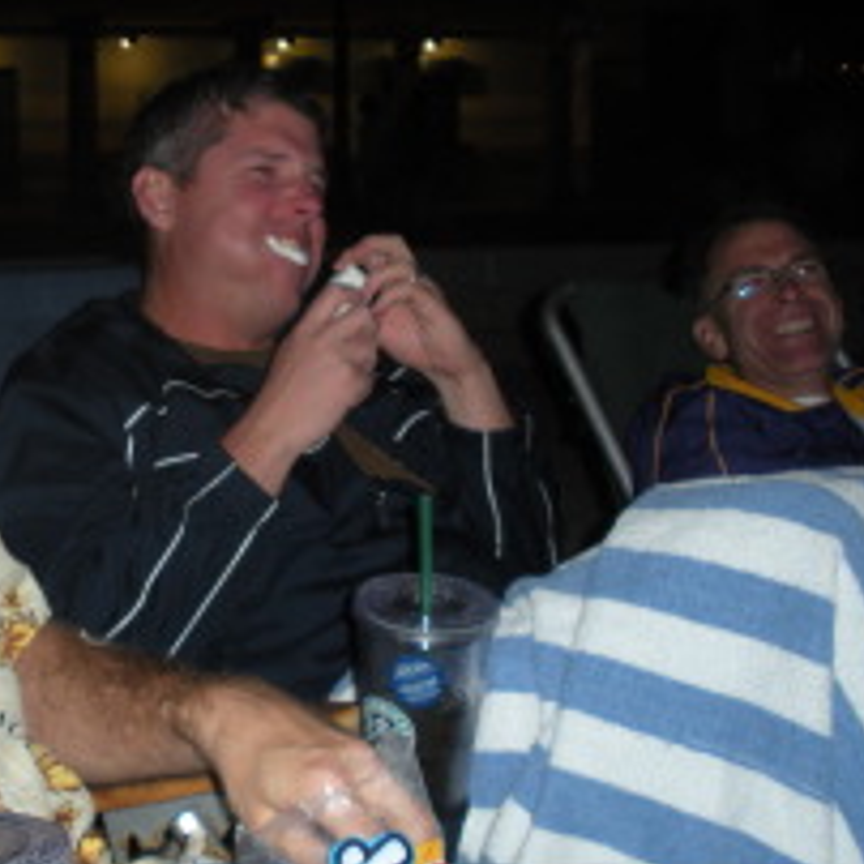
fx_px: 2033
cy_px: 381
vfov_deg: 24.0
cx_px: 210
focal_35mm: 72
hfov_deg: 23.7
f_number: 3.5
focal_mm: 6.3
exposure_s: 1/60
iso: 125
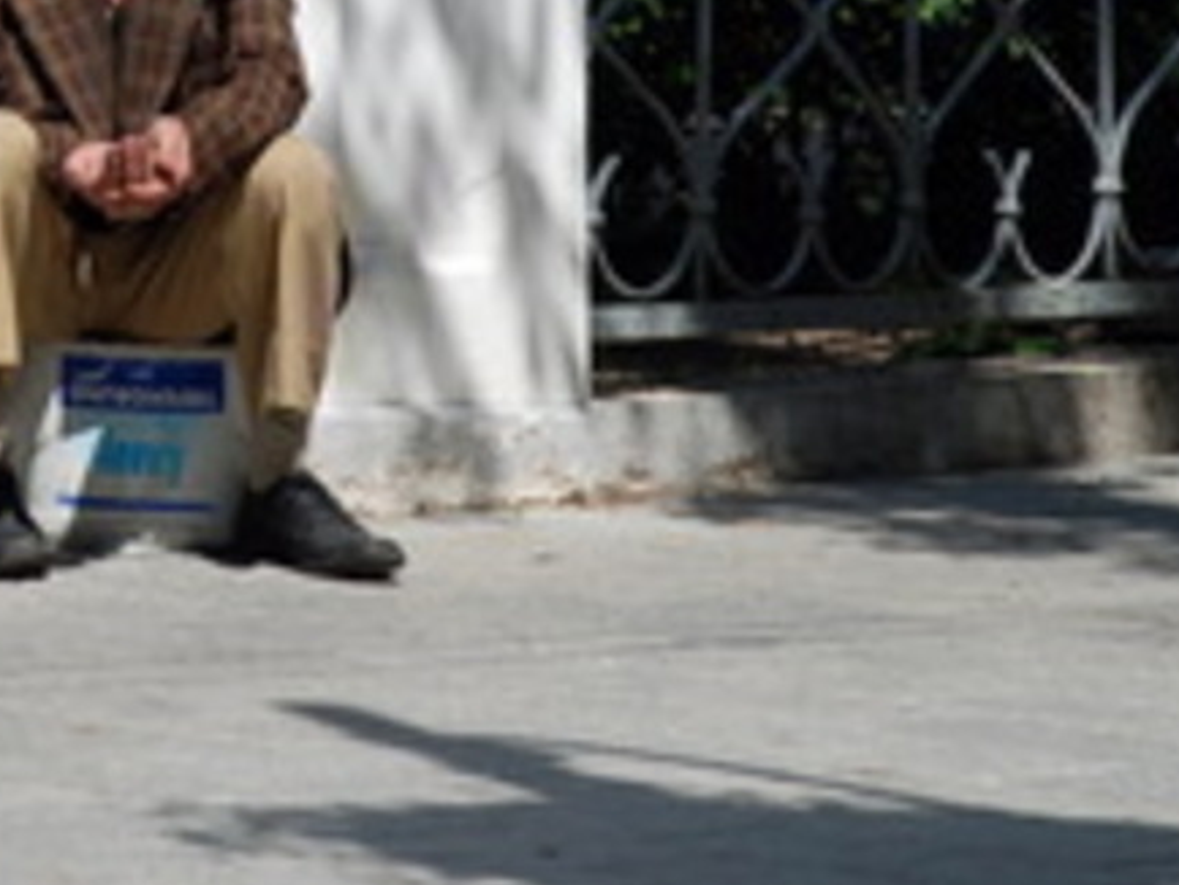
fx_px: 14517
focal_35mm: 426
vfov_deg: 3.5
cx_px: -41
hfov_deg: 4.6
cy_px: -62
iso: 250
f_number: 5.6
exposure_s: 1/1000
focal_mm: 100
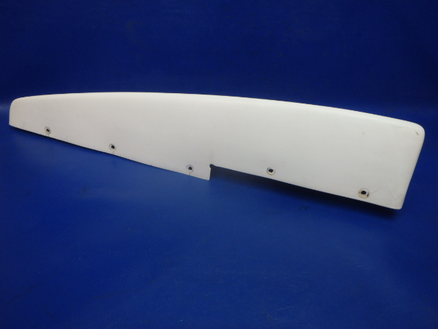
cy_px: 164
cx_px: 219
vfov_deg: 49.7
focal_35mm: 28
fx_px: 354
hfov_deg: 63.4
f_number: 3.9
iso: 200
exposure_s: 1/30
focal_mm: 5
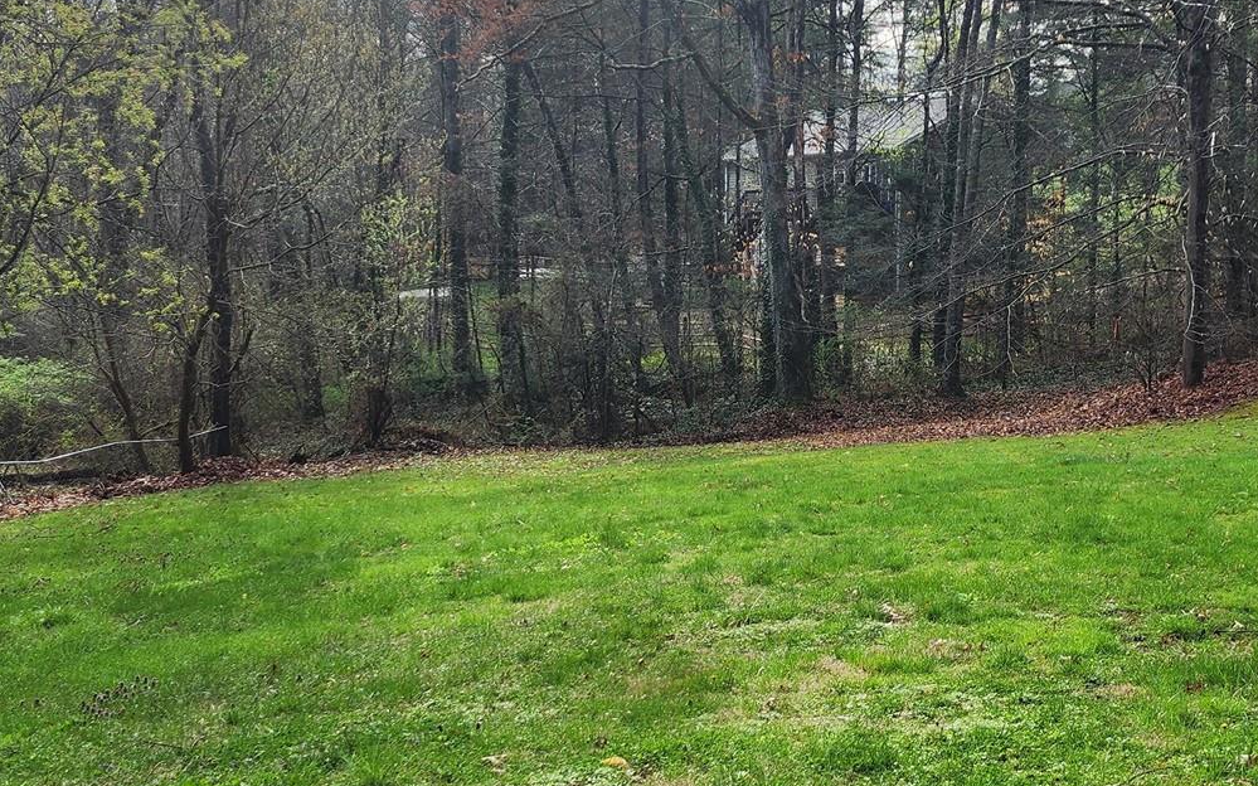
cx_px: 884
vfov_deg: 25.7
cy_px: 513
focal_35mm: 50
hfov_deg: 39.6
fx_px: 1714
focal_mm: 6.4
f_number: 1.8
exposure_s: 1/264
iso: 12
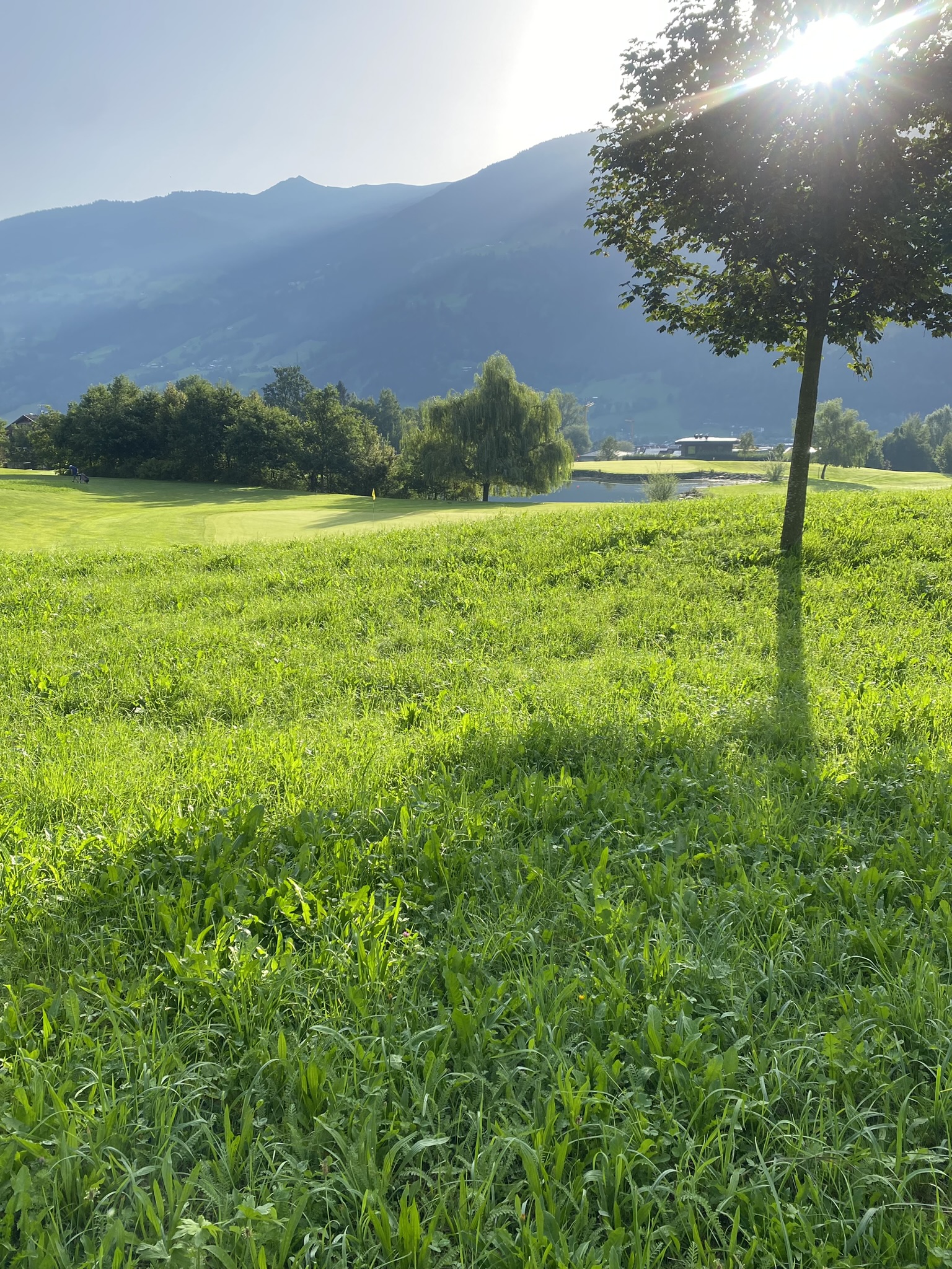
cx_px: 476
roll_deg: +0.5
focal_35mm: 26
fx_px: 953
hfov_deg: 53.1
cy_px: 634
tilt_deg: -11.9
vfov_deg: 67.3
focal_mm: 4.25
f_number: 1.8
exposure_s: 1/965
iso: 32
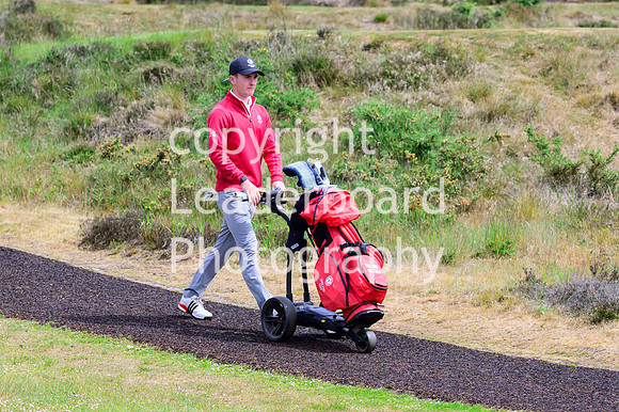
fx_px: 3987
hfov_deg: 8.9
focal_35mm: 232
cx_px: 310
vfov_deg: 5.9
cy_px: 206
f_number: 5.6
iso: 640
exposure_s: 1/2500
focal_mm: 155
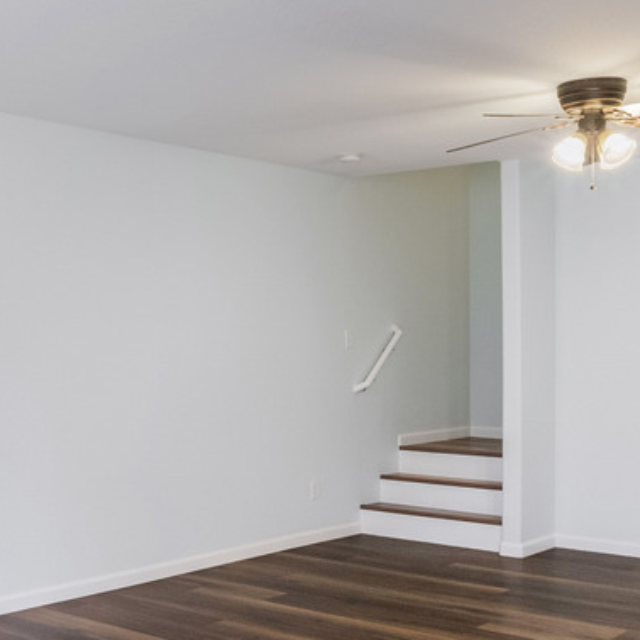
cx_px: 91
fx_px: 1067
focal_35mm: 51
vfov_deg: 33.4
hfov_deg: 32.1
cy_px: 334
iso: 400
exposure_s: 1/20
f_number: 7.1
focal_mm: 9
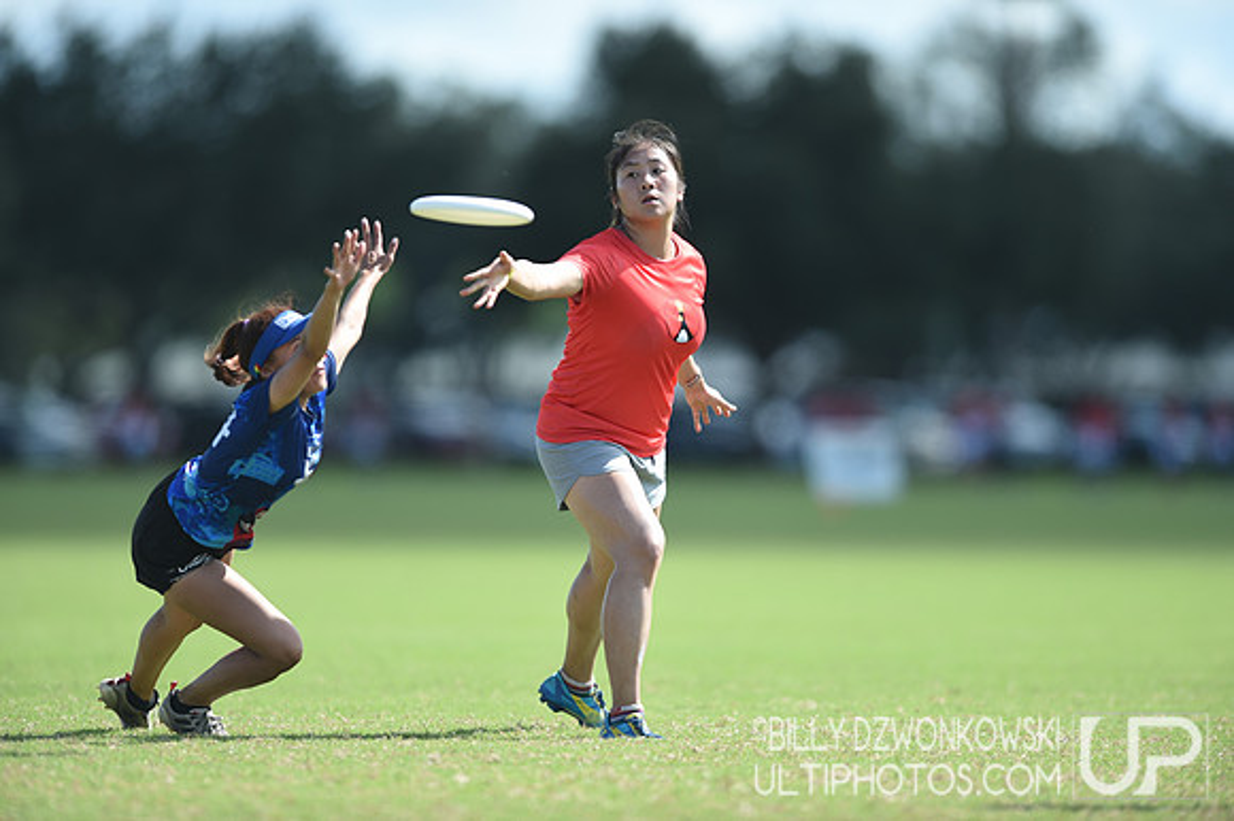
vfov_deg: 3.4
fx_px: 13703
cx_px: 617
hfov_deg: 5.2
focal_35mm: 400
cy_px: 410
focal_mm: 400
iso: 100
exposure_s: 1/1000
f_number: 2.8
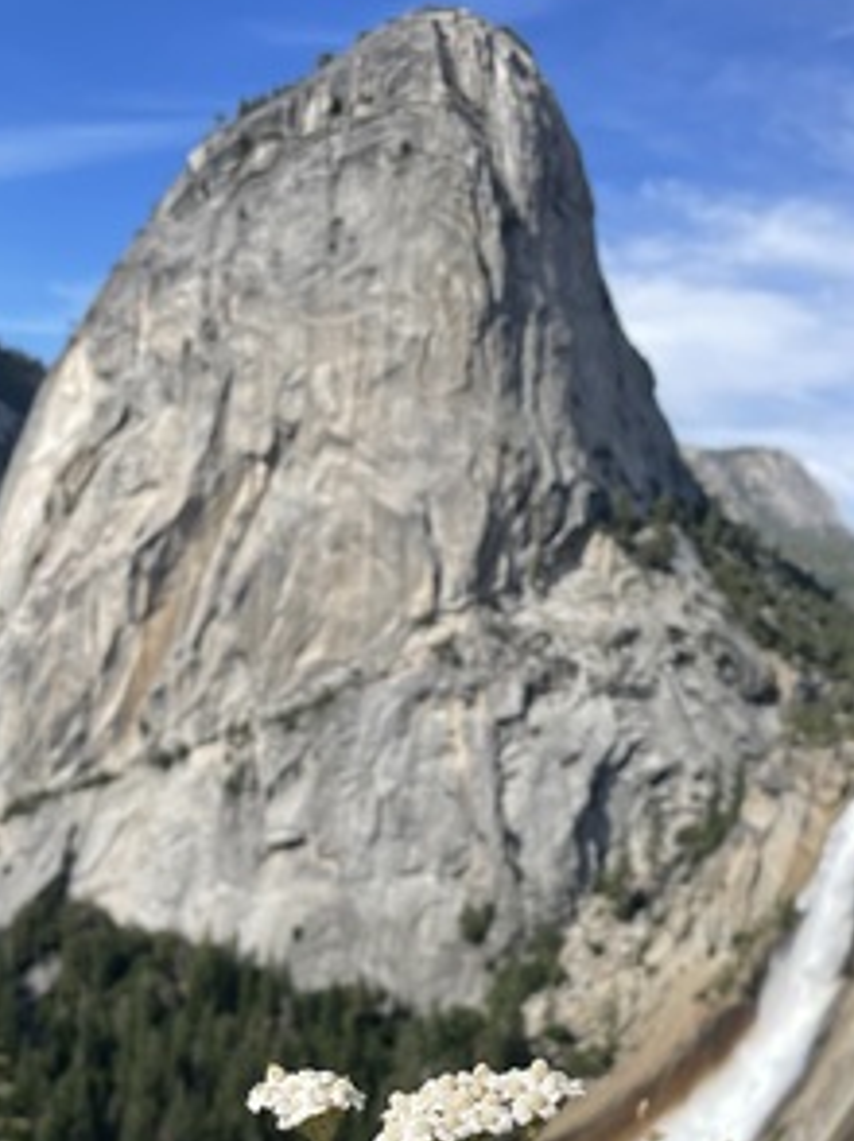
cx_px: 435
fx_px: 1515
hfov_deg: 31.5
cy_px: 947
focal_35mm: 46
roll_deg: -3.1
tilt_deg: -7.7
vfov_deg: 39.3
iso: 32
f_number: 1.6
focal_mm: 4.2
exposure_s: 1/2747
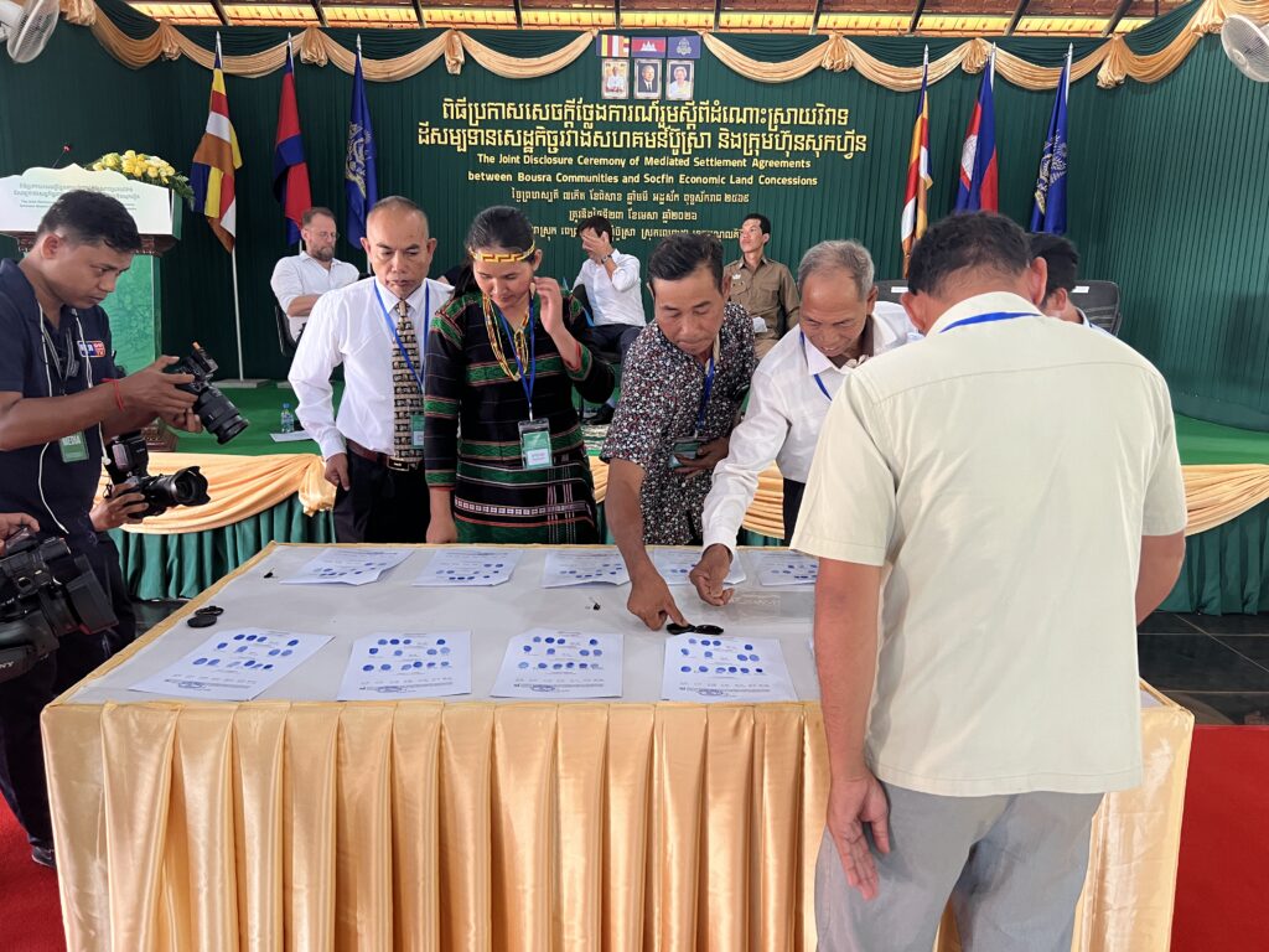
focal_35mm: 26
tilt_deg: -10.9
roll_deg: -1.0
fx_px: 953
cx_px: 634
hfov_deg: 67.3
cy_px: 476
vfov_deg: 53.1
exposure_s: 1/50
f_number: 1.5
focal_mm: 5.7
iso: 250
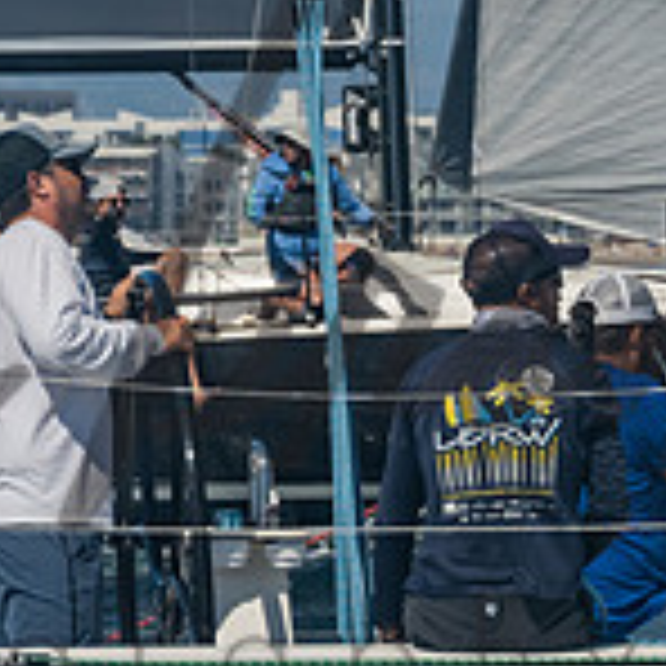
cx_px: 1119
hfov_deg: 3.2
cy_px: -141
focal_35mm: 540
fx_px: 11754
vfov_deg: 3.2
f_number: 6.3
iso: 160
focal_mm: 97
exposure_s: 1/1000
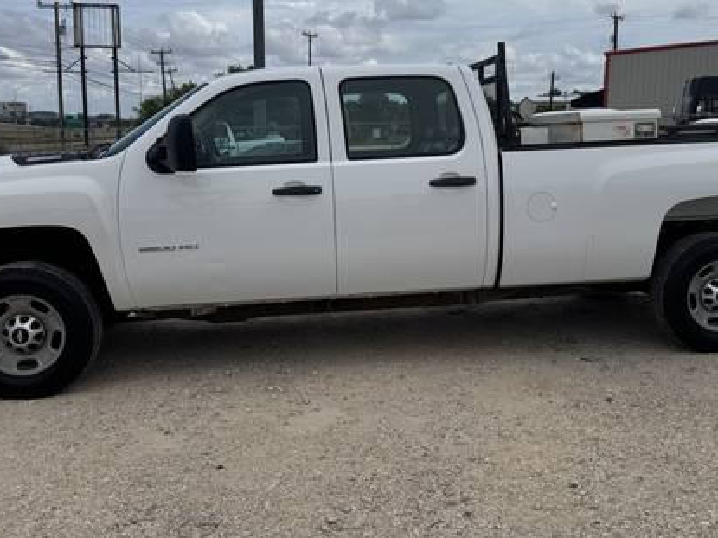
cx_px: 391
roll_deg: -0.2
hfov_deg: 50.1
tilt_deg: -8.3
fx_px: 767
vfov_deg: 38.5
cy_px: 221
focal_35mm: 37
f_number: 1.78
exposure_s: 1/7937
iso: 80
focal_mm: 6.76
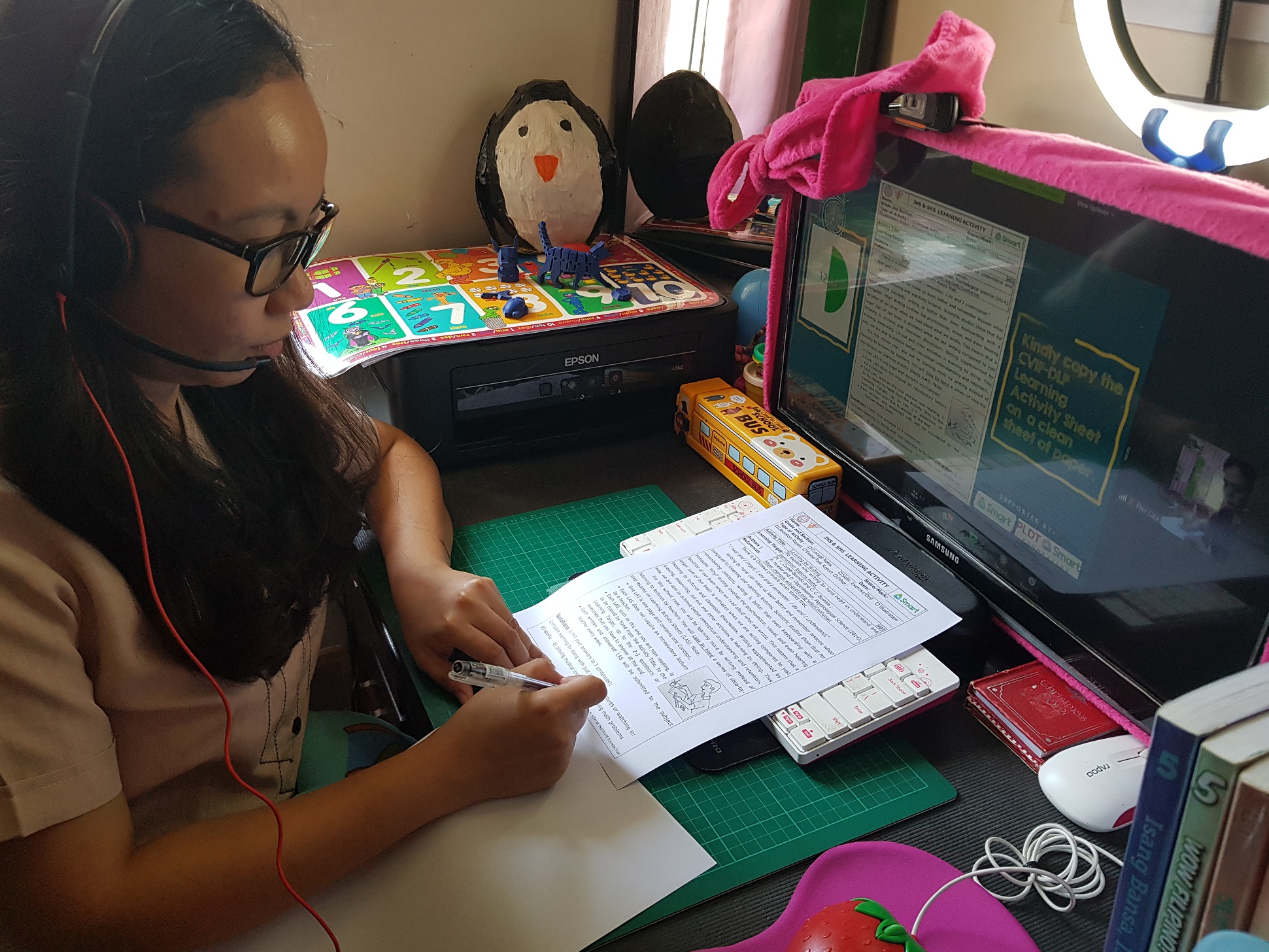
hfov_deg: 65.3
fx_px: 990
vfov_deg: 51.4
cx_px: 634
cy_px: 468
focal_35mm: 27
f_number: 1.7
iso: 125
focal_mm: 4.3
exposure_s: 1/60
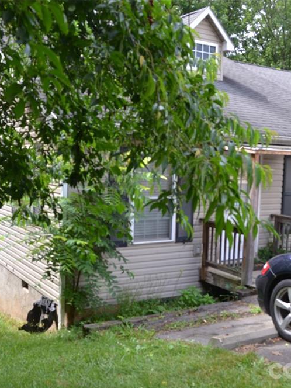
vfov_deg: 46.8
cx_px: 133
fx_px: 448
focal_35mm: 40
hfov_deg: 35.9
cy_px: 199
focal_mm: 18
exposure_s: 1/125
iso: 220
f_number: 5.6
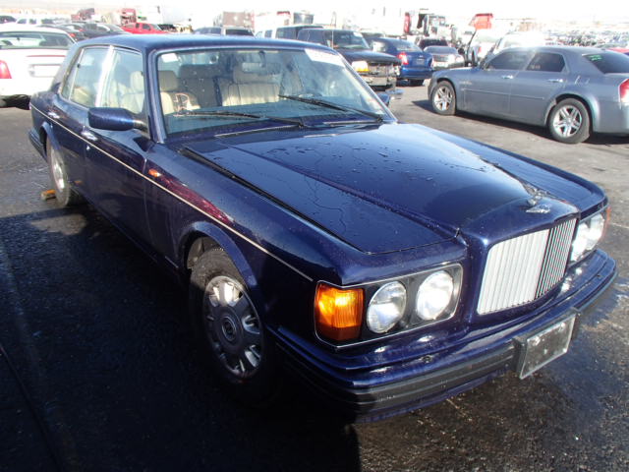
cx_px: 314
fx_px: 509
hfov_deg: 63.4
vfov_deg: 49.7
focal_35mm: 28
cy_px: 236
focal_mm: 5
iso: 100
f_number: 3.9
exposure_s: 1/320
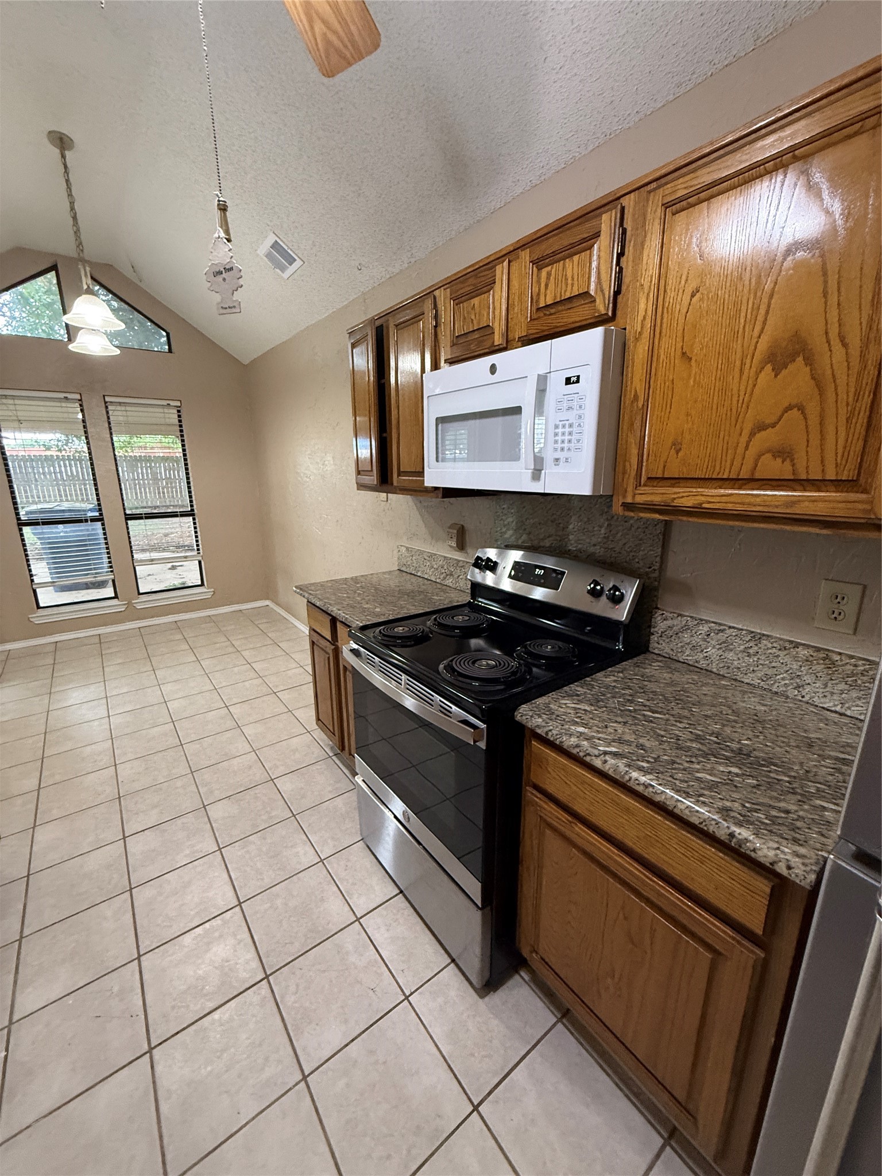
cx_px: 441
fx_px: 476
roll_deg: +0.9
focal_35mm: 14
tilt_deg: -11.8
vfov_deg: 102.1
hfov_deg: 85.7
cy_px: 588
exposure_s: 1/60
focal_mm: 2.22
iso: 400
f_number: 2.2
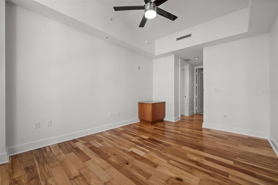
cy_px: 92
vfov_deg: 81.2
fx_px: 108
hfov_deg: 104.3
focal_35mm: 14
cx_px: 139
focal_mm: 14
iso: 250
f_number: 8
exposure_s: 1/2.5
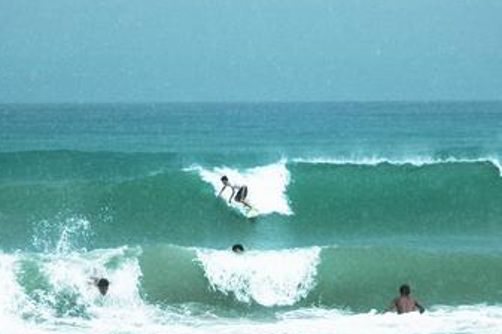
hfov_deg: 11.7
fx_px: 2452
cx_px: 291
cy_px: 208
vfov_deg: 7.8
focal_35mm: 176
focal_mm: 72
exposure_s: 1/800
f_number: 5.6
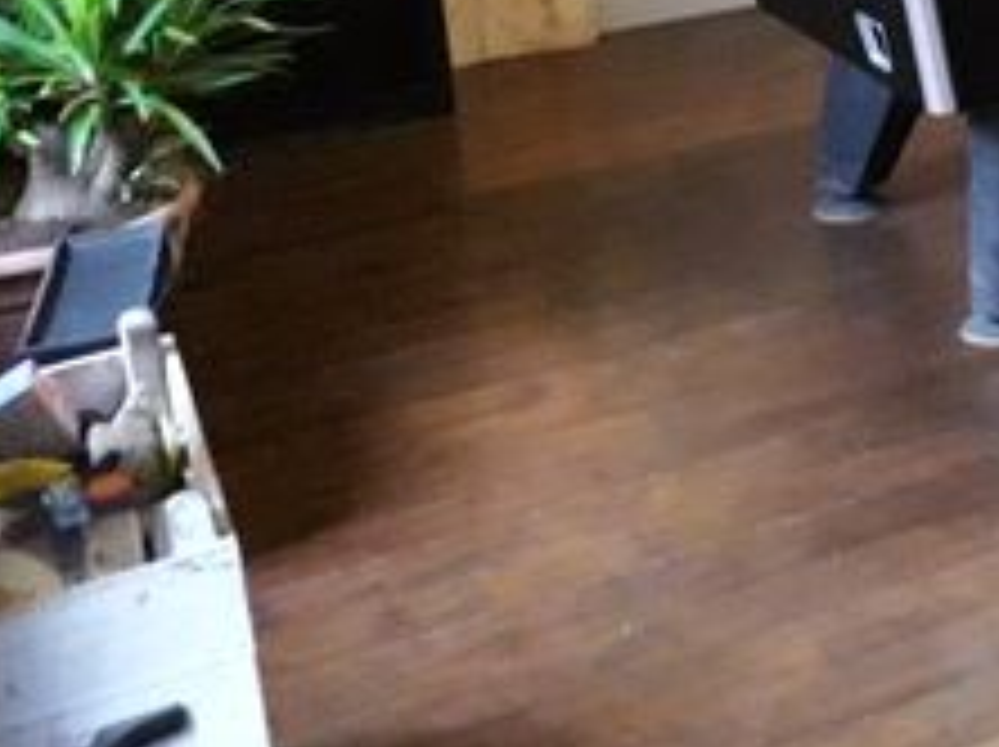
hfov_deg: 24.0
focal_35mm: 73
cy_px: -212
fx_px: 2104
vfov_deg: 18.7
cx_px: 1242
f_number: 1.9
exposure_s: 1/20
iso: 800
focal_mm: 3.6
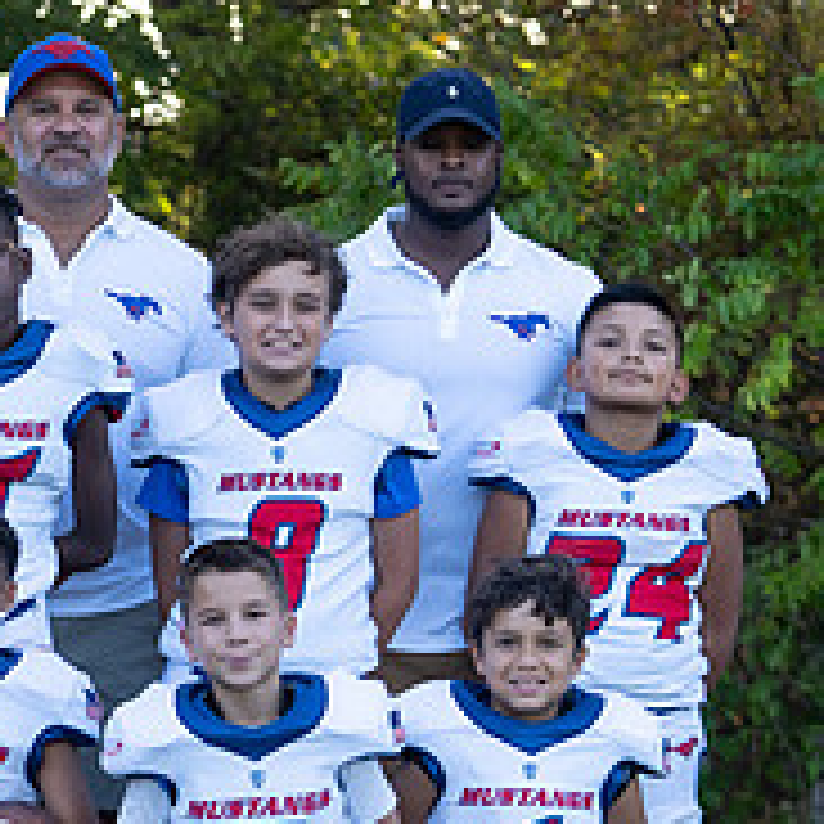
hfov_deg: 5.7
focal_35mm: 306
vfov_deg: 5.7
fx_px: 8241
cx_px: -323
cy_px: 594
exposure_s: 1/320
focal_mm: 88
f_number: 3.5
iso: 250
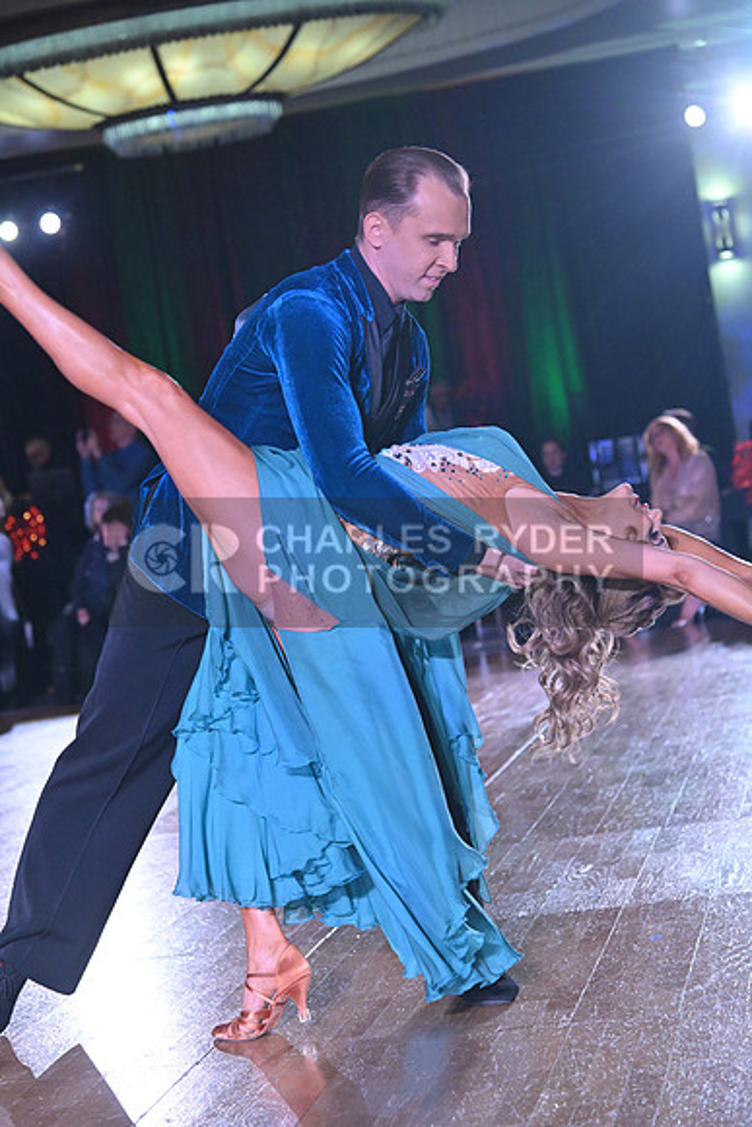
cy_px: 564
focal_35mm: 82
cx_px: 376
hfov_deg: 16.7
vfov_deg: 24.8
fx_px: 2568
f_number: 5
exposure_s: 1/400
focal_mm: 82
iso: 4000
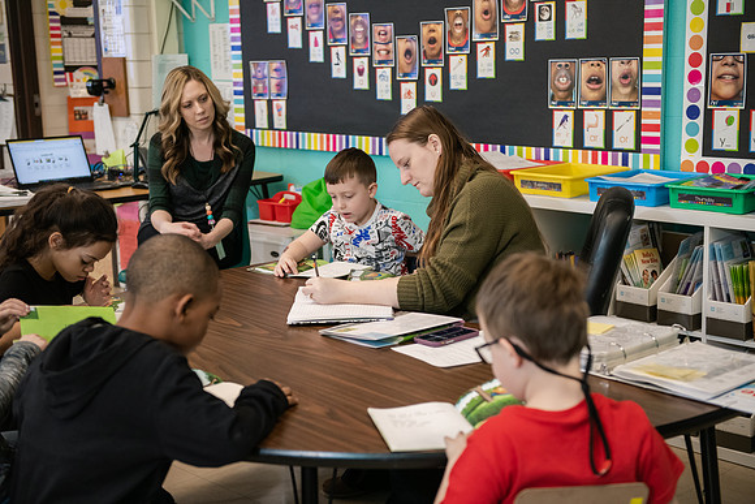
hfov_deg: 36.2
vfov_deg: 24.6
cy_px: 252
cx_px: 378
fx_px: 1154
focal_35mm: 55
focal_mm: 55
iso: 1600
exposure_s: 1/200
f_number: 3.2
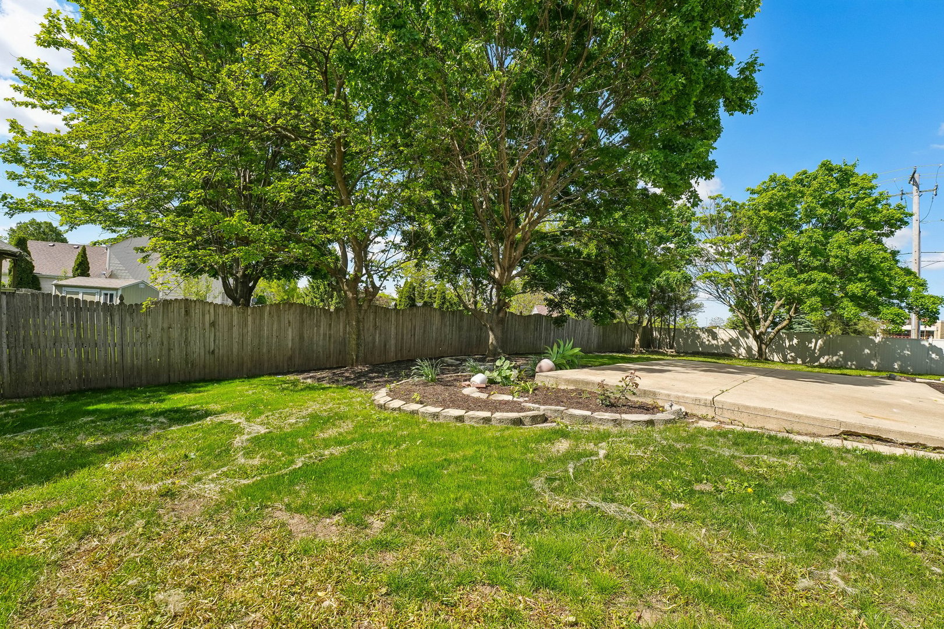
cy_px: 314
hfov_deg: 104.3
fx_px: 367
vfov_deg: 81.2
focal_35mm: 14
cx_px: 472
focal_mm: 14
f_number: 8
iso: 400
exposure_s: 1/500
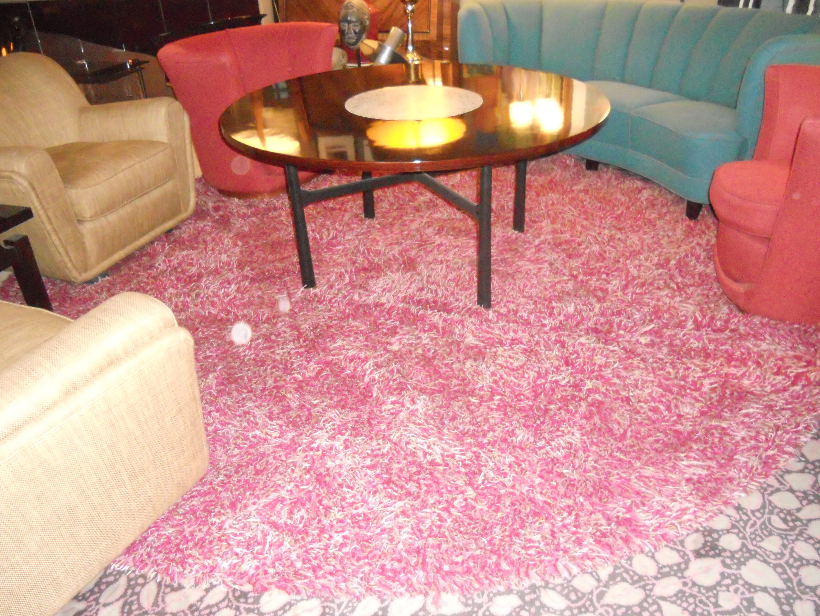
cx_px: 414
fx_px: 687
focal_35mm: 29
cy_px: 325
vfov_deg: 48.2
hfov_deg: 61.7
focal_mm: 4.9
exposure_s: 1/25
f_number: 3.2
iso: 1250
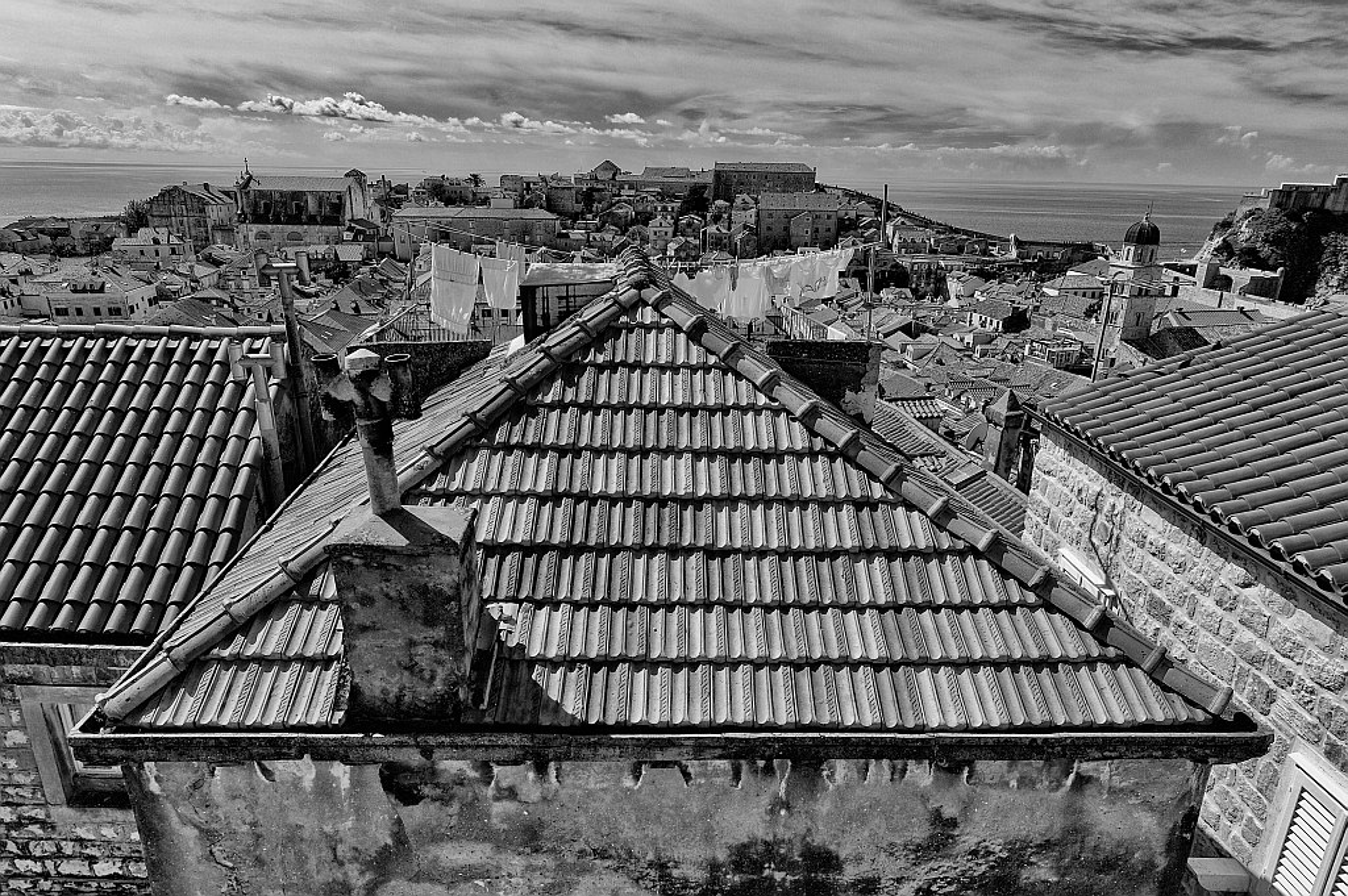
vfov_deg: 57.1
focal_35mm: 22
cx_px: 674
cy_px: 448
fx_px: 823
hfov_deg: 78.6
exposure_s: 1/400
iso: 200
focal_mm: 22
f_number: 8
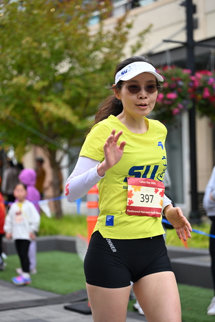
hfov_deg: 18.9
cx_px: 108
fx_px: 645
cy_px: 161
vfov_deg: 28.1
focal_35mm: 72
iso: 1000
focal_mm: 72
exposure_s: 1/1600
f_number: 2.8
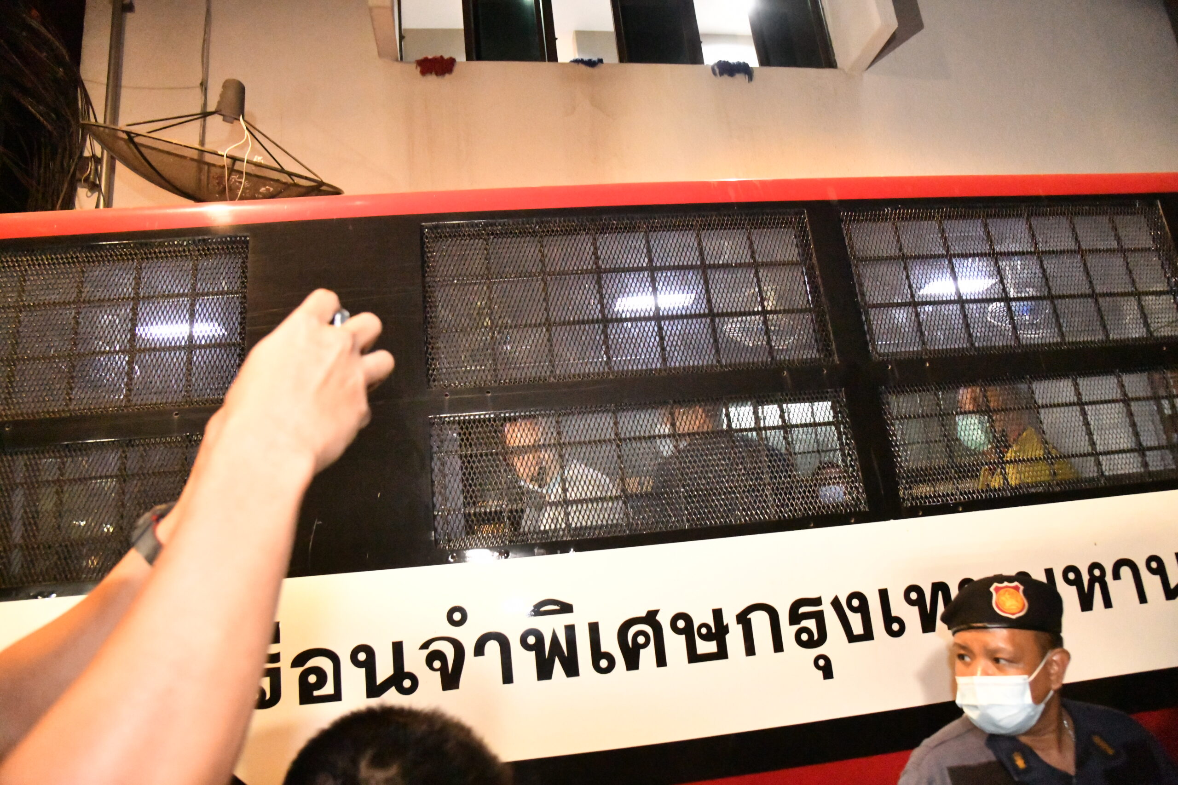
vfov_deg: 53.1
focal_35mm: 24
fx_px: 785
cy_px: 392
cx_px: 589
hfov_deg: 73.7
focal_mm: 24
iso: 25600
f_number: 5.6
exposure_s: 1/160
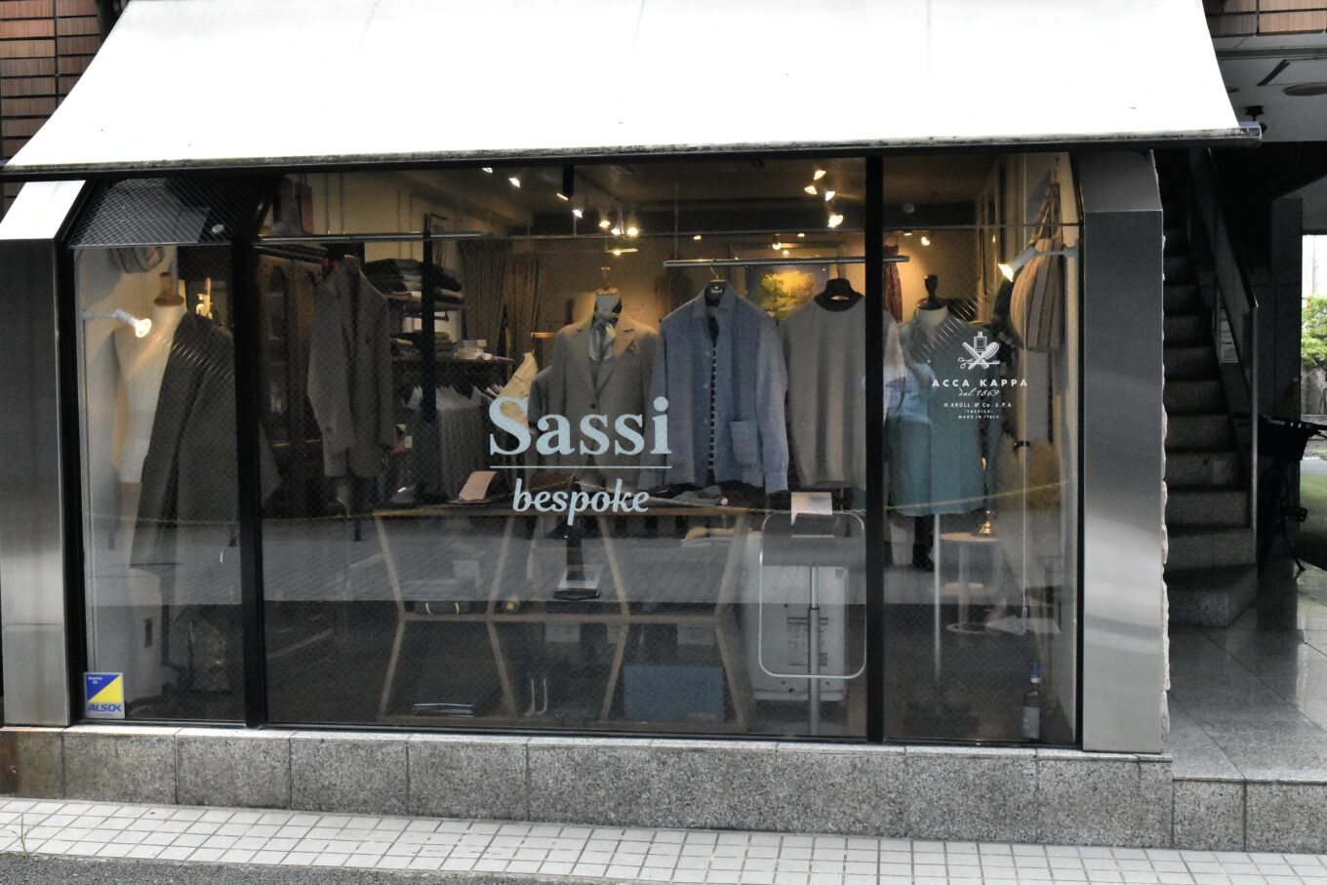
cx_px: 664
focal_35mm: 40
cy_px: 442
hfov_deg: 47.9
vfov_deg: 33.0
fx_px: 1493
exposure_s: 1/800
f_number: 9
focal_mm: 27
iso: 6400
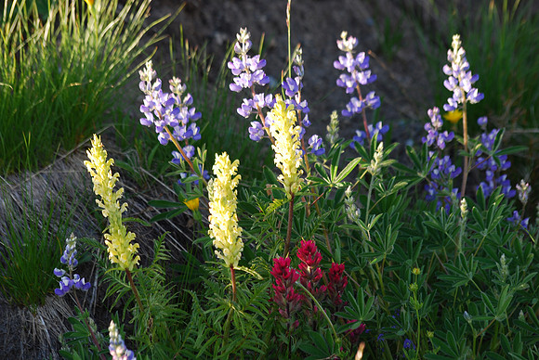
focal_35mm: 225
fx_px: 3372
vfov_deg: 6.1
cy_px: 180
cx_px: 270
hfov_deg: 9.1
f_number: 5.6
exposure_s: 1/125
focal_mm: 150
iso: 200
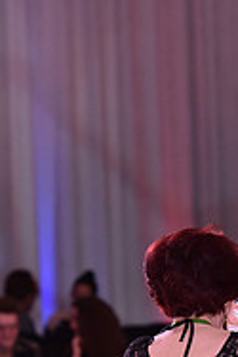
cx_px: 239
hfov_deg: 3.4
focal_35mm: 403
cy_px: 458
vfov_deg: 5.1
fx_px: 3989
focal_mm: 130
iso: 1600
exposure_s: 1/250
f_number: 4
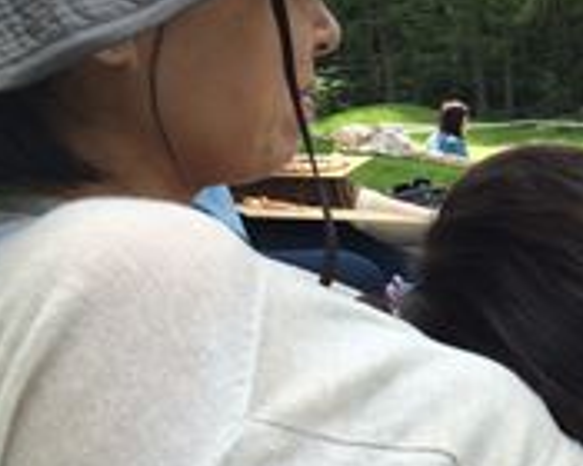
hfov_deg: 26.1
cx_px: 643
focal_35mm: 67
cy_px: 206
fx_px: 1156
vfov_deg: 22.8
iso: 32
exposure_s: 1/427
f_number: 2.2
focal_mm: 4.12
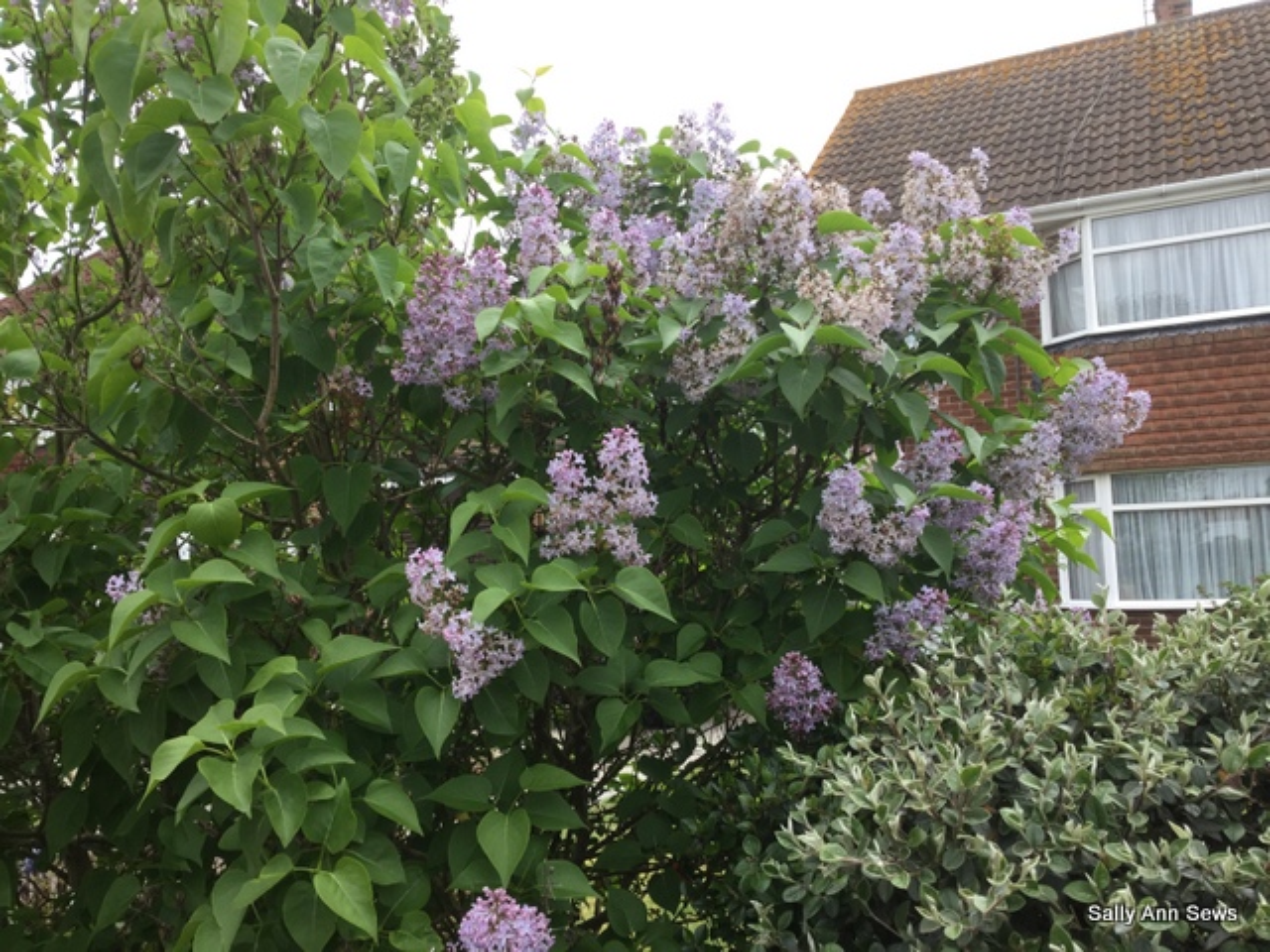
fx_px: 1137
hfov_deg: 58.4
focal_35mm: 31
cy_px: 476
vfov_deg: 45.4
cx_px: 635
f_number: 2.4
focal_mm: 3.3
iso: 25
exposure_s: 1/104
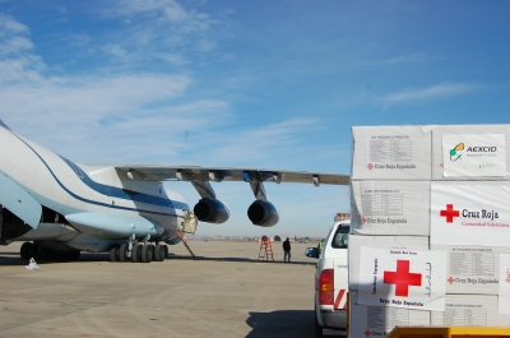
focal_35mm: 39
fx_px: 551
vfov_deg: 34.1
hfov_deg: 49.6
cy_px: 169
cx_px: 255
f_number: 11
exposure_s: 1/500
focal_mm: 26
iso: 200
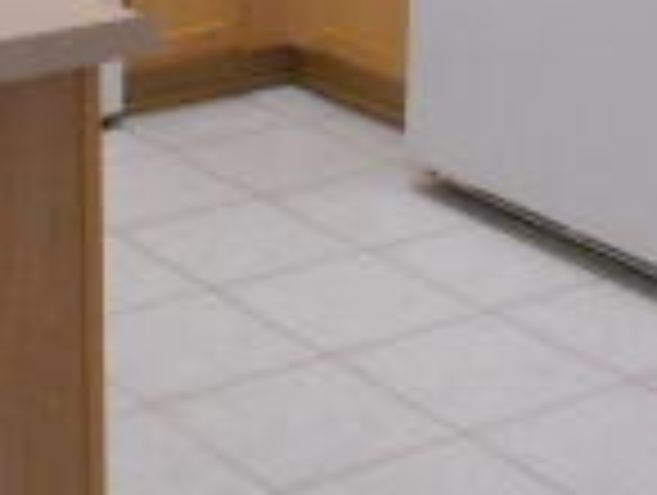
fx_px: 2243
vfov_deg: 12.3
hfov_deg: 16.6
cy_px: -117
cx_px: 144
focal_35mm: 118
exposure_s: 1/30
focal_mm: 4.9
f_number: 3.2
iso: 400
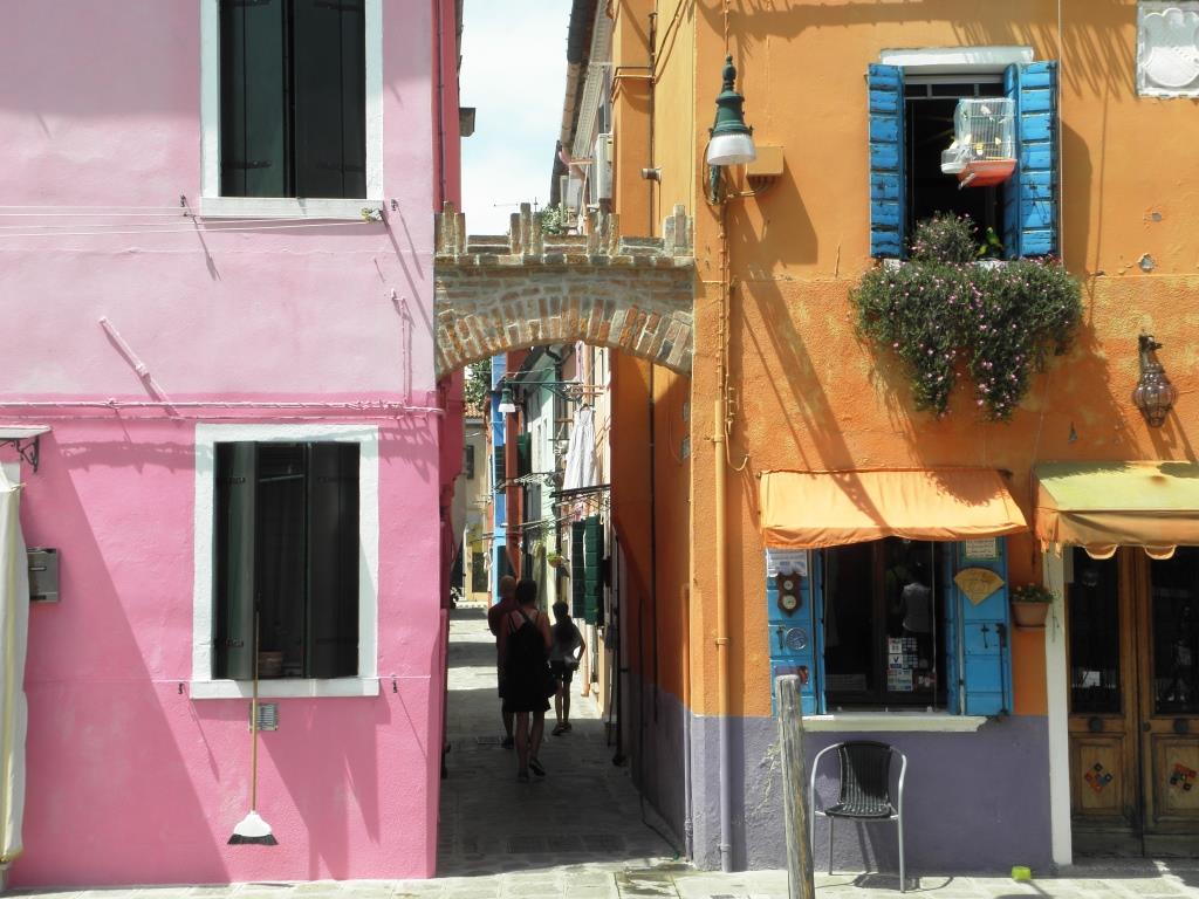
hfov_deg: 34.9
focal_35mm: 55
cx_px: 600
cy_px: 450
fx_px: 1905
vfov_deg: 26.6
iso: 64
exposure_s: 1/200
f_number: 5.6
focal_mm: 9.93
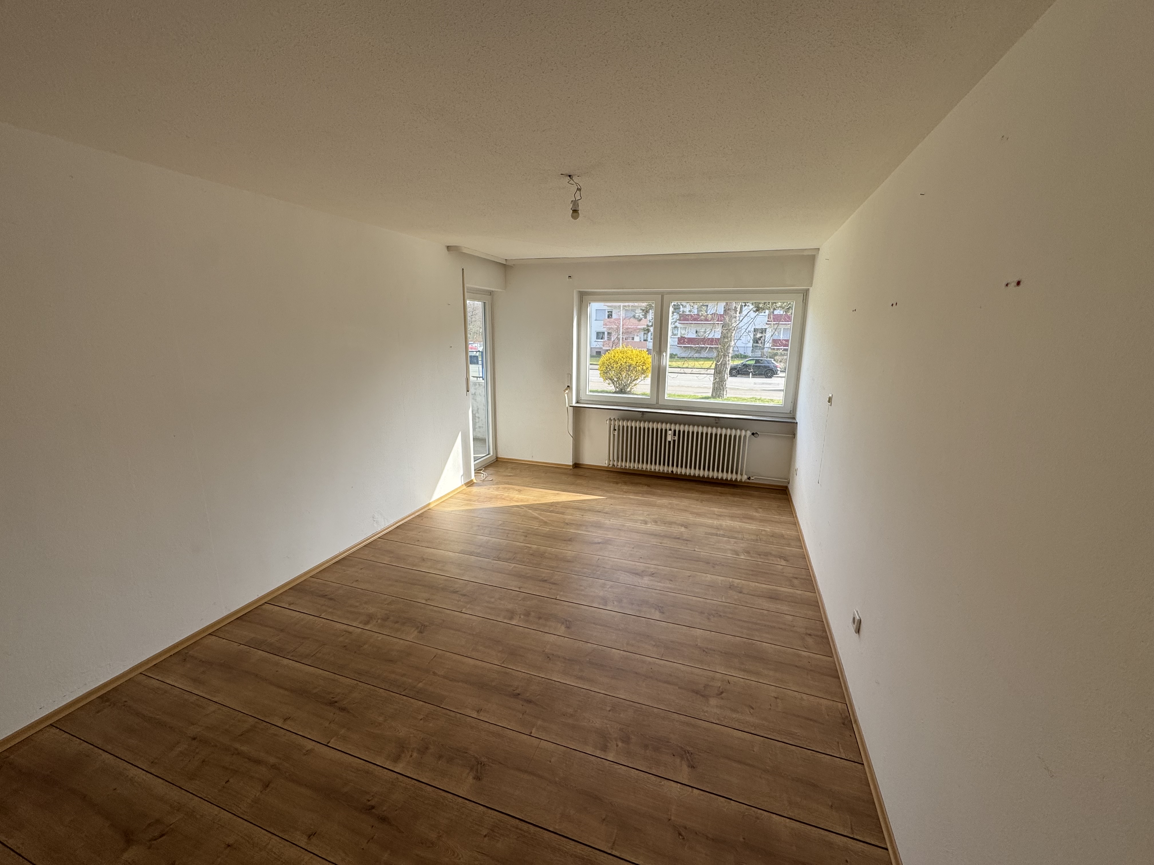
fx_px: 467
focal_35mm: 14
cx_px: 577
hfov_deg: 102.1
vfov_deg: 85.7
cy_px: 432
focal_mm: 2.22
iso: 40
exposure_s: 1/176
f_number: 2.2
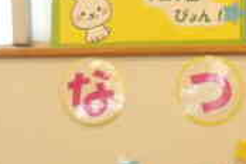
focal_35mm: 103
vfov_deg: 12.2
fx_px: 704
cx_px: 363
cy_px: 297
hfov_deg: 17.8
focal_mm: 4.9
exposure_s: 1/54
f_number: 3
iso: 100
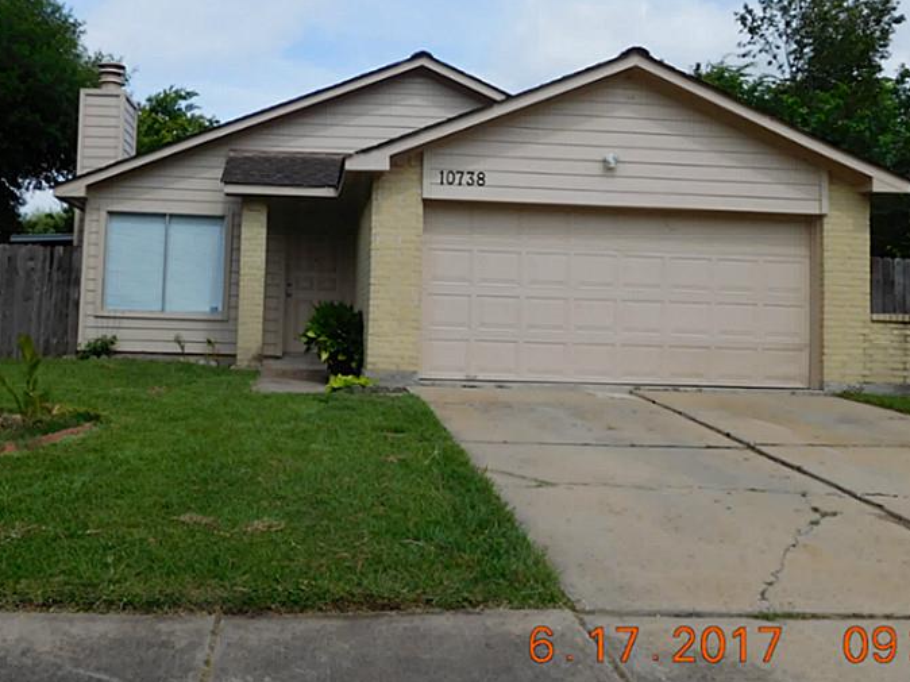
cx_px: 379
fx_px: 999
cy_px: 235
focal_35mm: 38
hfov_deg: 48.8
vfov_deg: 37.3
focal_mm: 4.5
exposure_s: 1/400
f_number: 6.8
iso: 125
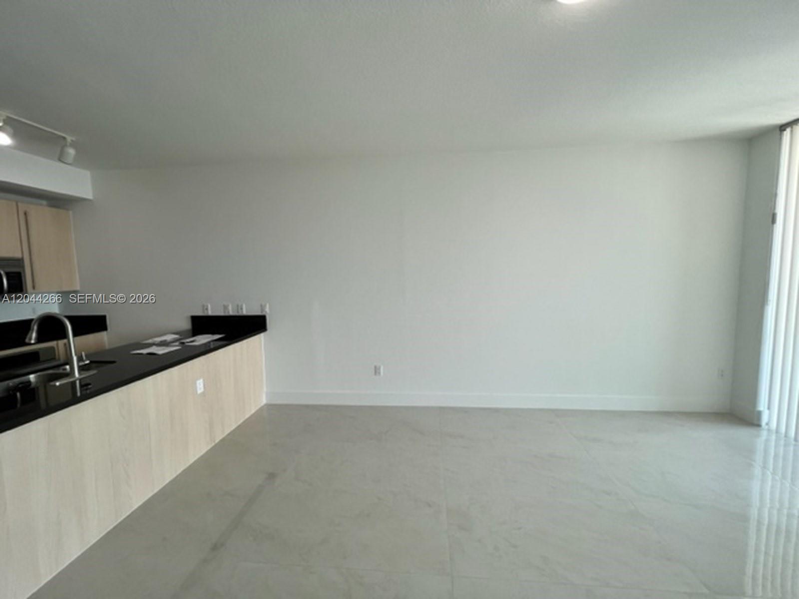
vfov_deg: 89.9
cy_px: 300
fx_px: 300
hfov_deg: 106.2
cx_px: 400
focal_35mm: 13
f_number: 1.8
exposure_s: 1/120
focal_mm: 1.57
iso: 40
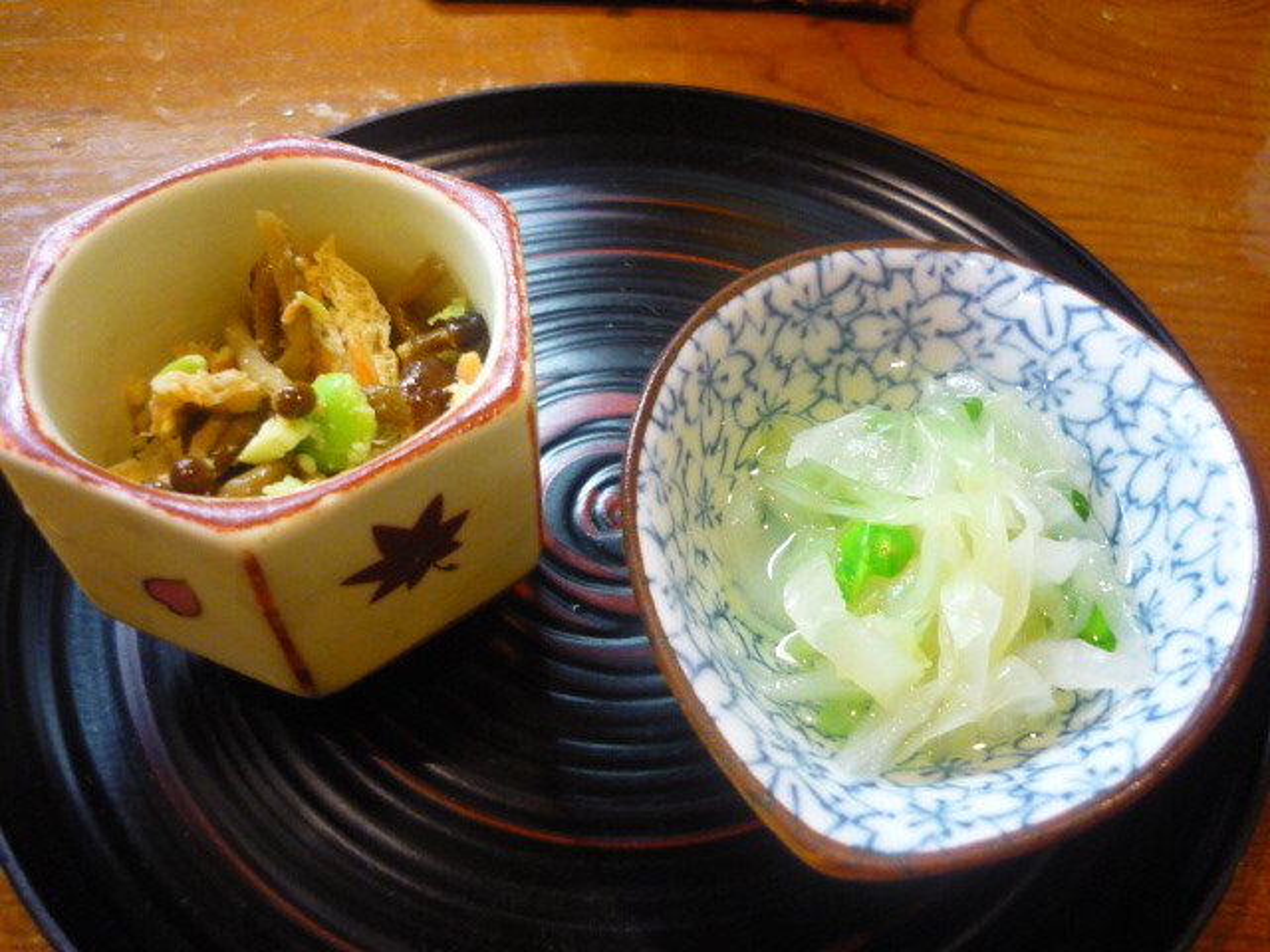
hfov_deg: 55.4
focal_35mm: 33
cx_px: 635
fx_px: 1211
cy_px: 476
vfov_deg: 42.9
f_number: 2.8
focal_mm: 5.5
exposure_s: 1/15
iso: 400
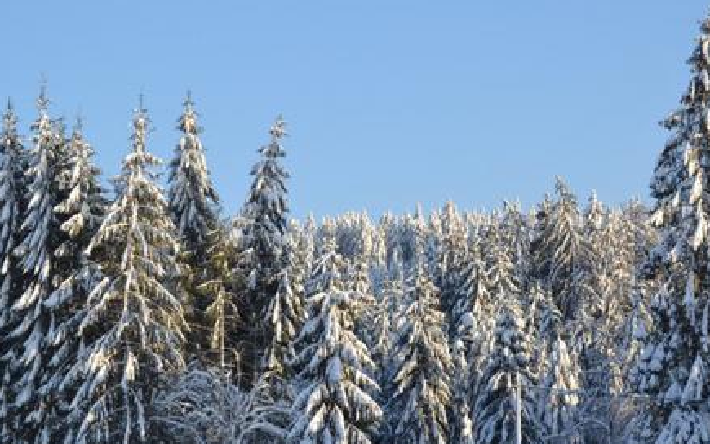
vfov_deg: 11.2
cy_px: 288
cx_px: 362
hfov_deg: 17.8
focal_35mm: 117
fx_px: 2264
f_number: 7.1
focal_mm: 52
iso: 100
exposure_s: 1/200
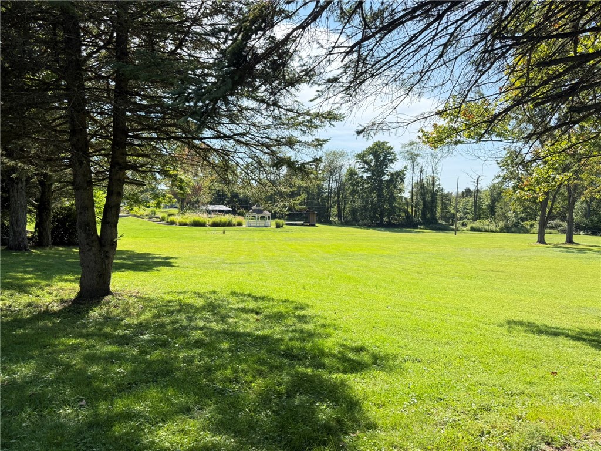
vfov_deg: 56.8
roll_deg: -0.1
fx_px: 417
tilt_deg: -0.9
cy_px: 226
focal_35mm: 24
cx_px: 300
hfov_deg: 71.6
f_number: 1.78
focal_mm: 6.76
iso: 100
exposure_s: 1/2000
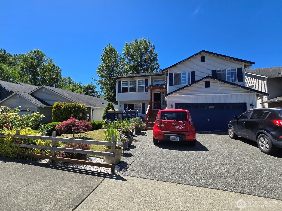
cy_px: 106
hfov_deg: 106.2
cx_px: 141
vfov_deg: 89.9
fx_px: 106
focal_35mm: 13
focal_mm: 2.2
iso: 50
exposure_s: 1/1728
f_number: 2.2
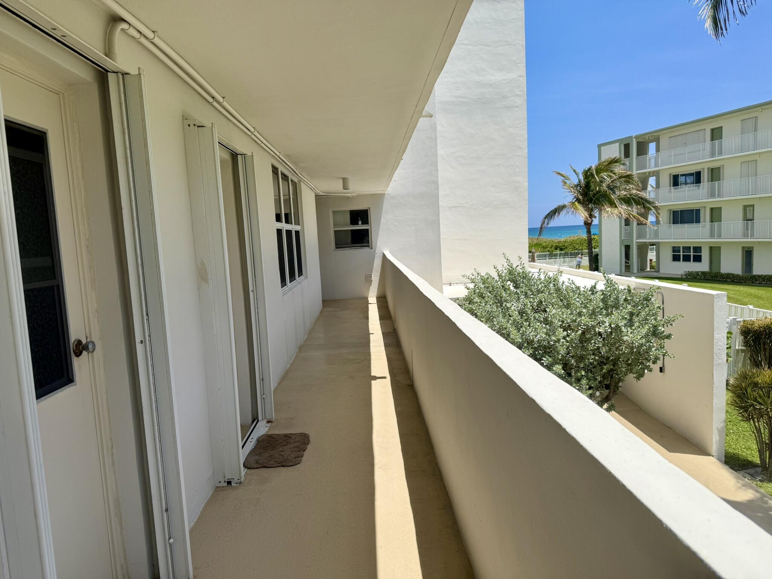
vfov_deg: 56.8
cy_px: 290
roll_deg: +3.7
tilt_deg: -5.6
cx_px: 386
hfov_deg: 71.6
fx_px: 535
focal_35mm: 24
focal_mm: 6.76
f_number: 1.78
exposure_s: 1/5319
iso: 80
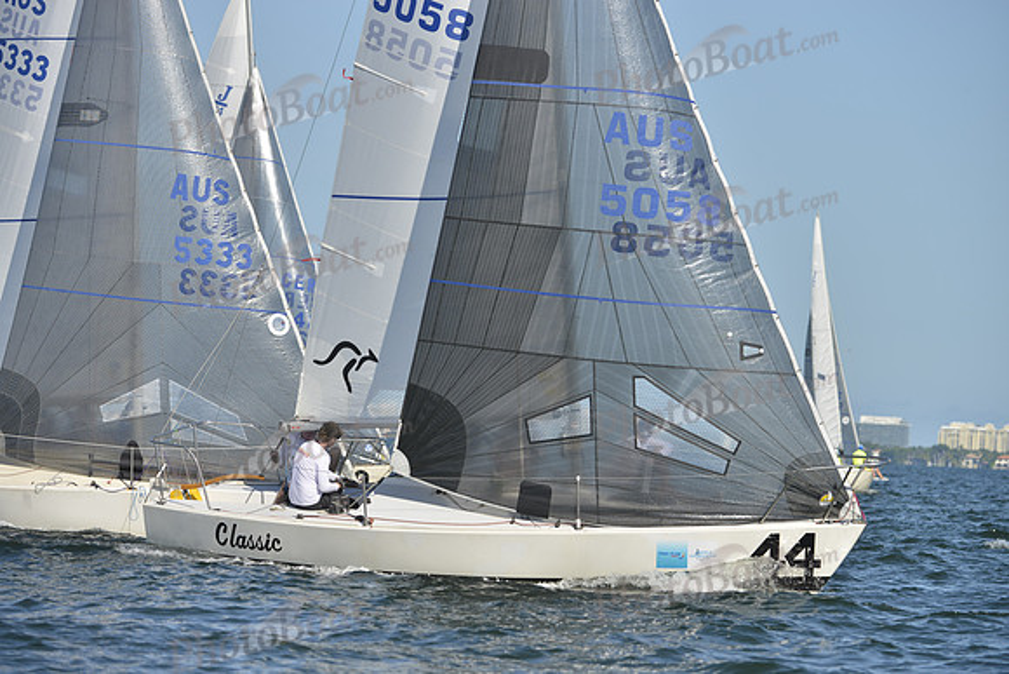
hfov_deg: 8.6
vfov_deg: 5.7
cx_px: 504
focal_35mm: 240
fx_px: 6728
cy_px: 337
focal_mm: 240
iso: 200
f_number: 6.3
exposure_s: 1/1000
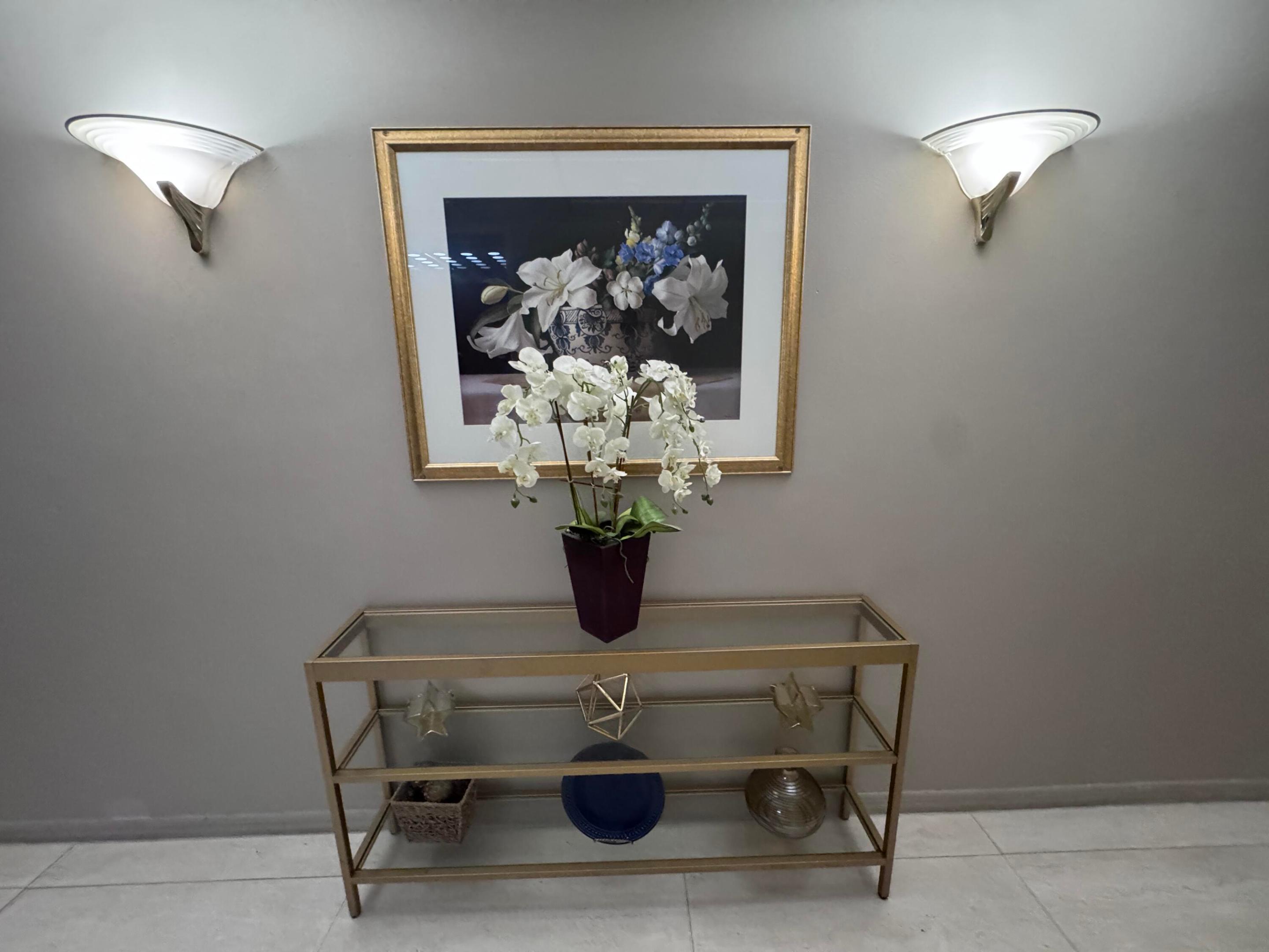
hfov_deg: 102.1
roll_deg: +1.0
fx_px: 513
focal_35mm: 14
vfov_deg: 85.7
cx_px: 634
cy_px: 476
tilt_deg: -13.5
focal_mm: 2.22
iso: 1250
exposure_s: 1/60
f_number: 2.2
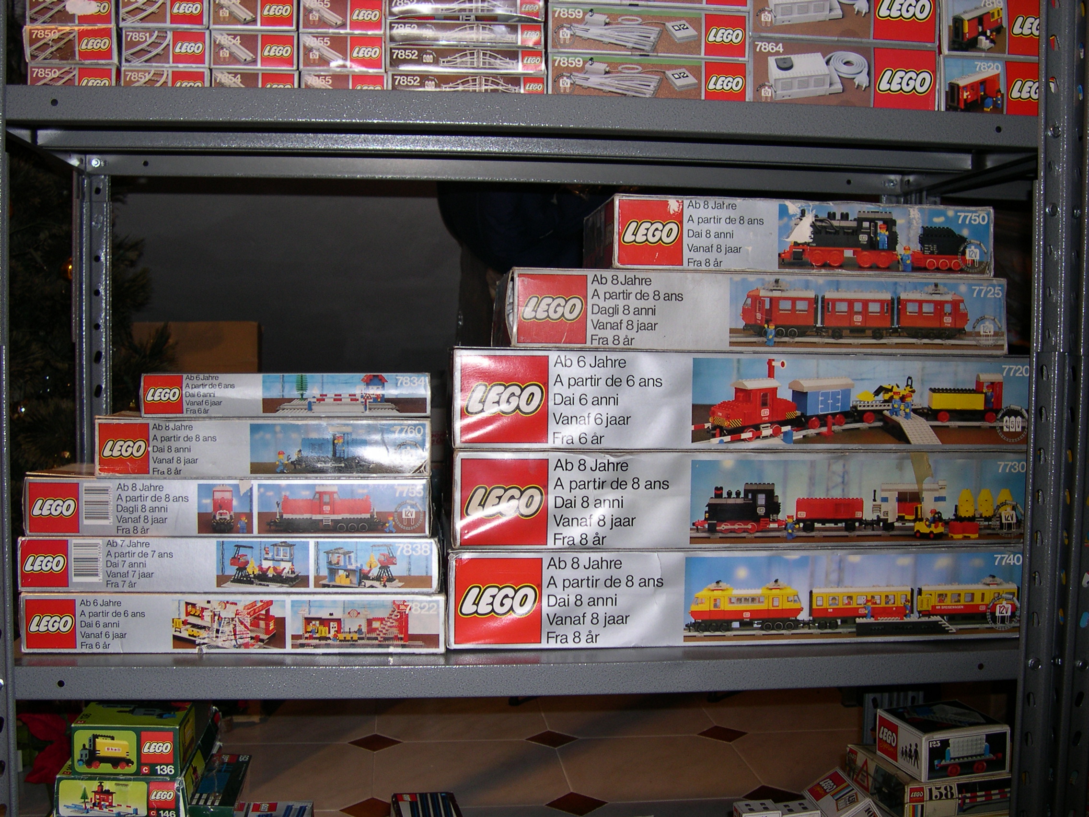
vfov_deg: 37.7
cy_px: 408
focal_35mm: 38
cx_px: 544
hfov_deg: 49.0
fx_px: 1195
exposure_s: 1/60
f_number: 2.8
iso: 100
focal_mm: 8
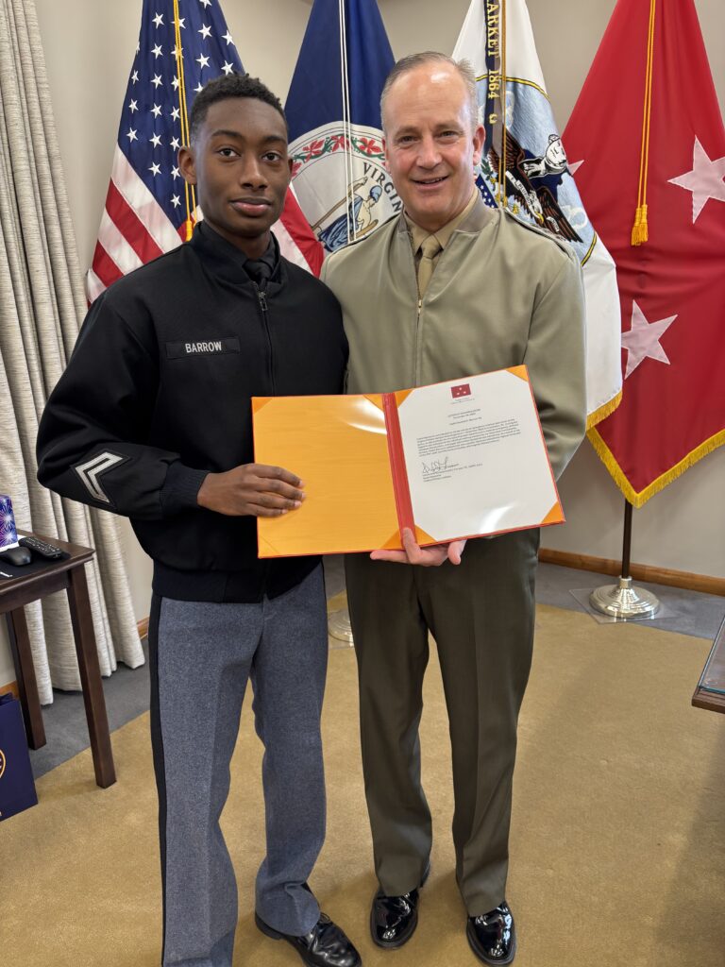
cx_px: 362
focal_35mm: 26
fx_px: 726
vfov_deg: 67.3
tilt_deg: -16.2
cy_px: 484
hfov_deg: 53.1
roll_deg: +1.8
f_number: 1.6
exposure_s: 1/60
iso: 80
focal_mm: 5.96
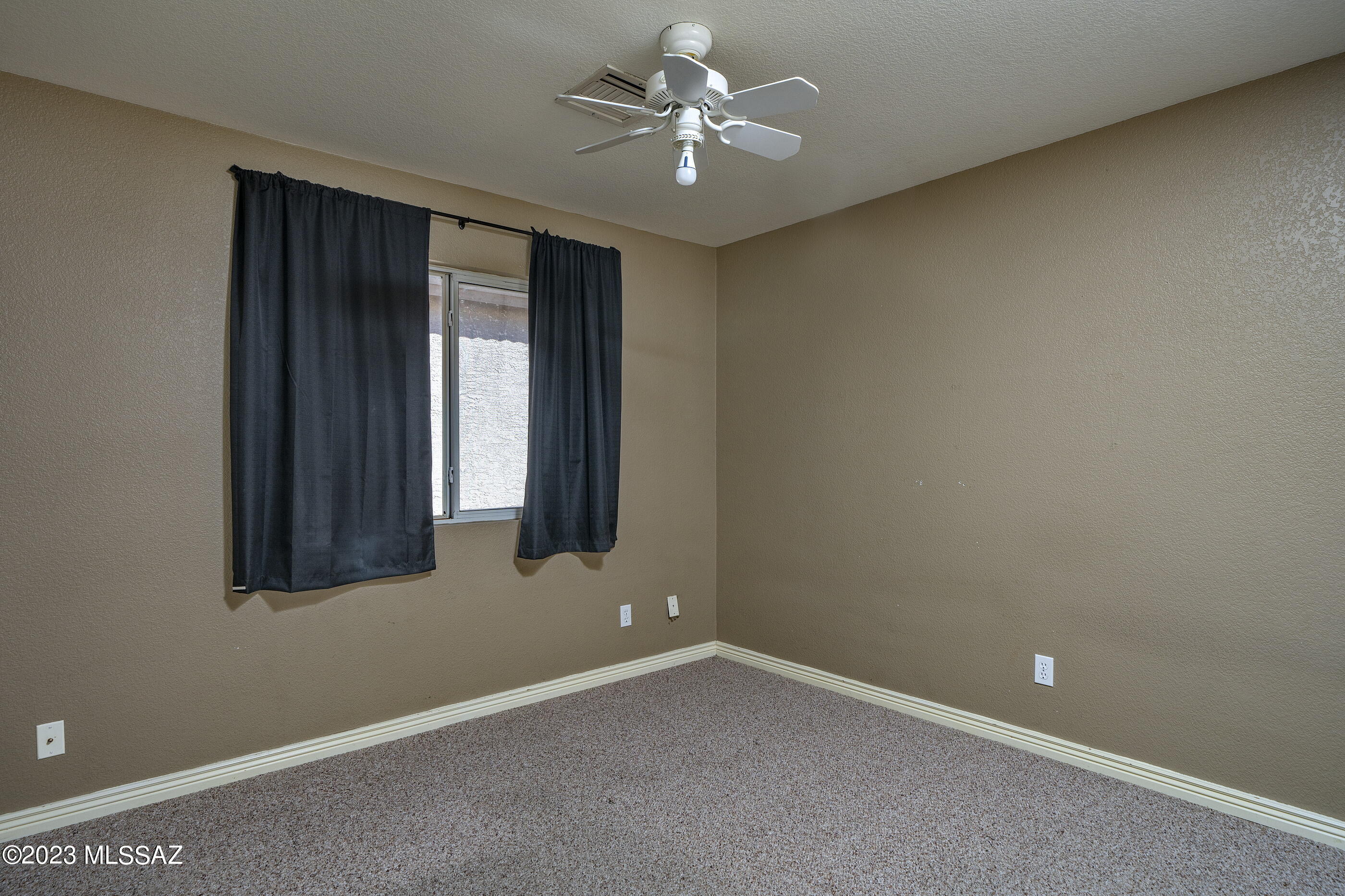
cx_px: 672
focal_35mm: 18
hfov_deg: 90.0
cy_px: 448
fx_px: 672
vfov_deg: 67.4
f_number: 7.1
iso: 200
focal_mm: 18
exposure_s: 1/250
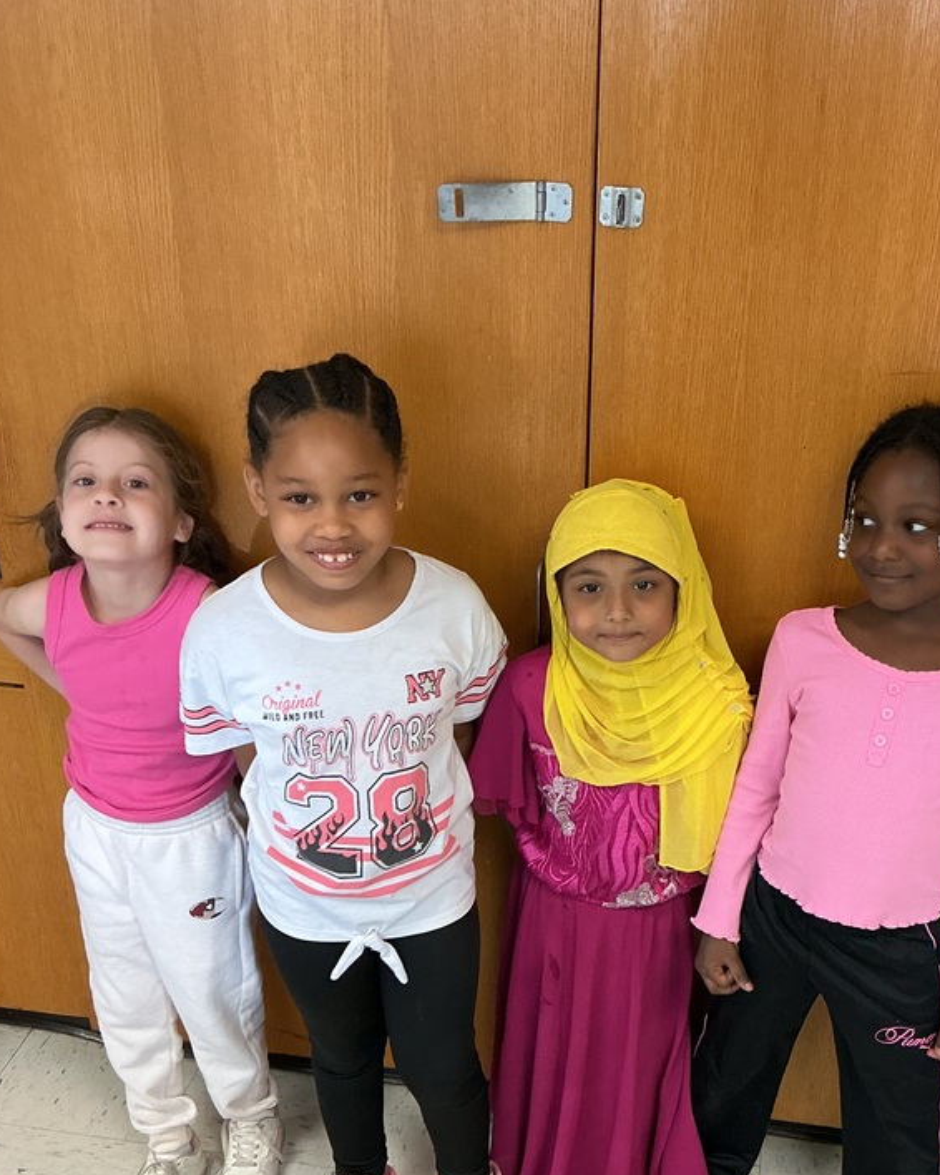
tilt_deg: -30.9
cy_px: 768
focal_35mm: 41
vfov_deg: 44.2
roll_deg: -1.7
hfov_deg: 36.4
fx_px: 1425
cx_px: 561
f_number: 1.8
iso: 125
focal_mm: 3
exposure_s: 1/60
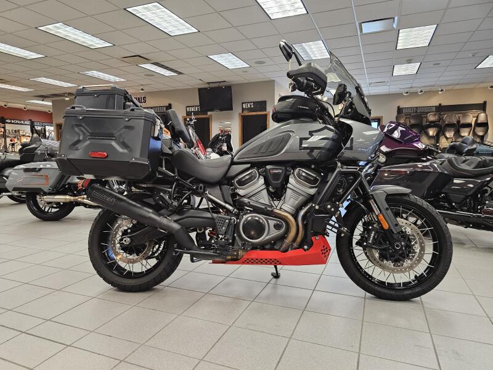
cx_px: 246
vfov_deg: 58.9
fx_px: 328
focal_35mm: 23
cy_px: 185
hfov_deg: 73.9
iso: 320
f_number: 1.7
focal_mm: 6.3
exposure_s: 1/120
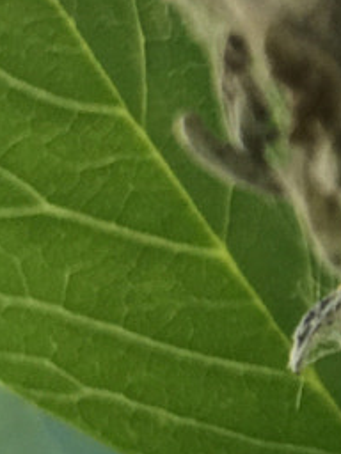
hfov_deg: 7.7
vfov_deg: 10.9
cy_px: 64
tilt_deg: -51.9
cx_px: 762
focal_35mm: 181
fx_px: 2377
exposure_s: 1/154
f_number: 2.2
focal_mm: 4.15
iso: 25
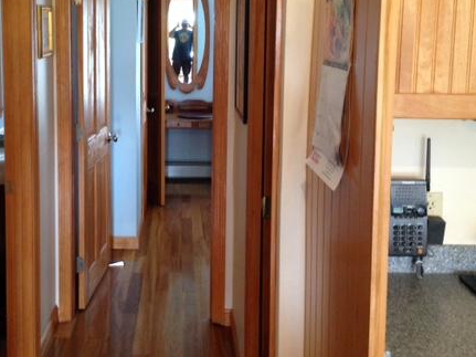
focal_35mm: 49
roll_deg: -0.2
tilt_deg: -4.3
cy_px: 102
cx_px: 165
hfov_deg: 38.5
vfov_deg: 29.3
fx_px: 674
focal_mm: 4.12
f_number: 2.4
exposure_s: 1/20
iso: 160
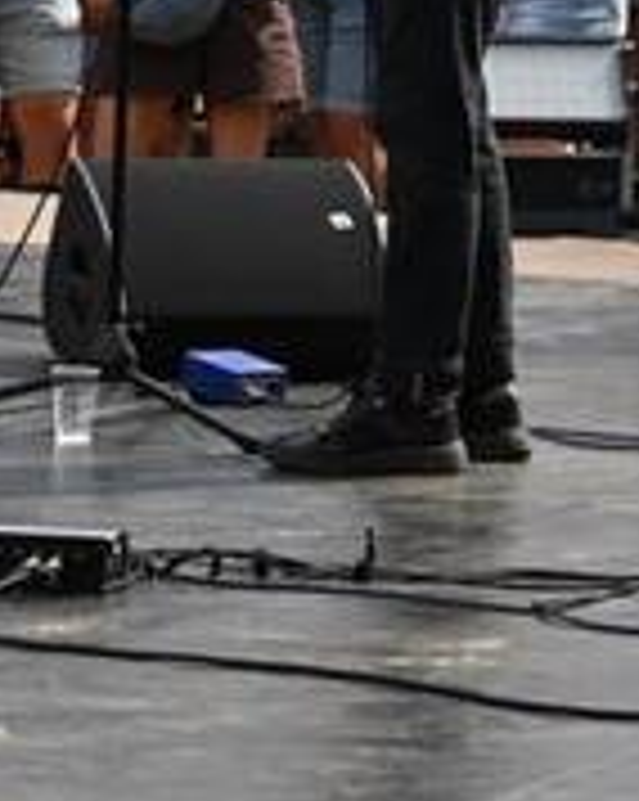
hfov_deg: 4.2
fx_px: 8667
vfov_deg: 5.2
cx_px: 315
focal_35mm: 366
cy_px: -448
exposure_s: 1/1000
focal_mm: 70
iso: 320
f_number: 8
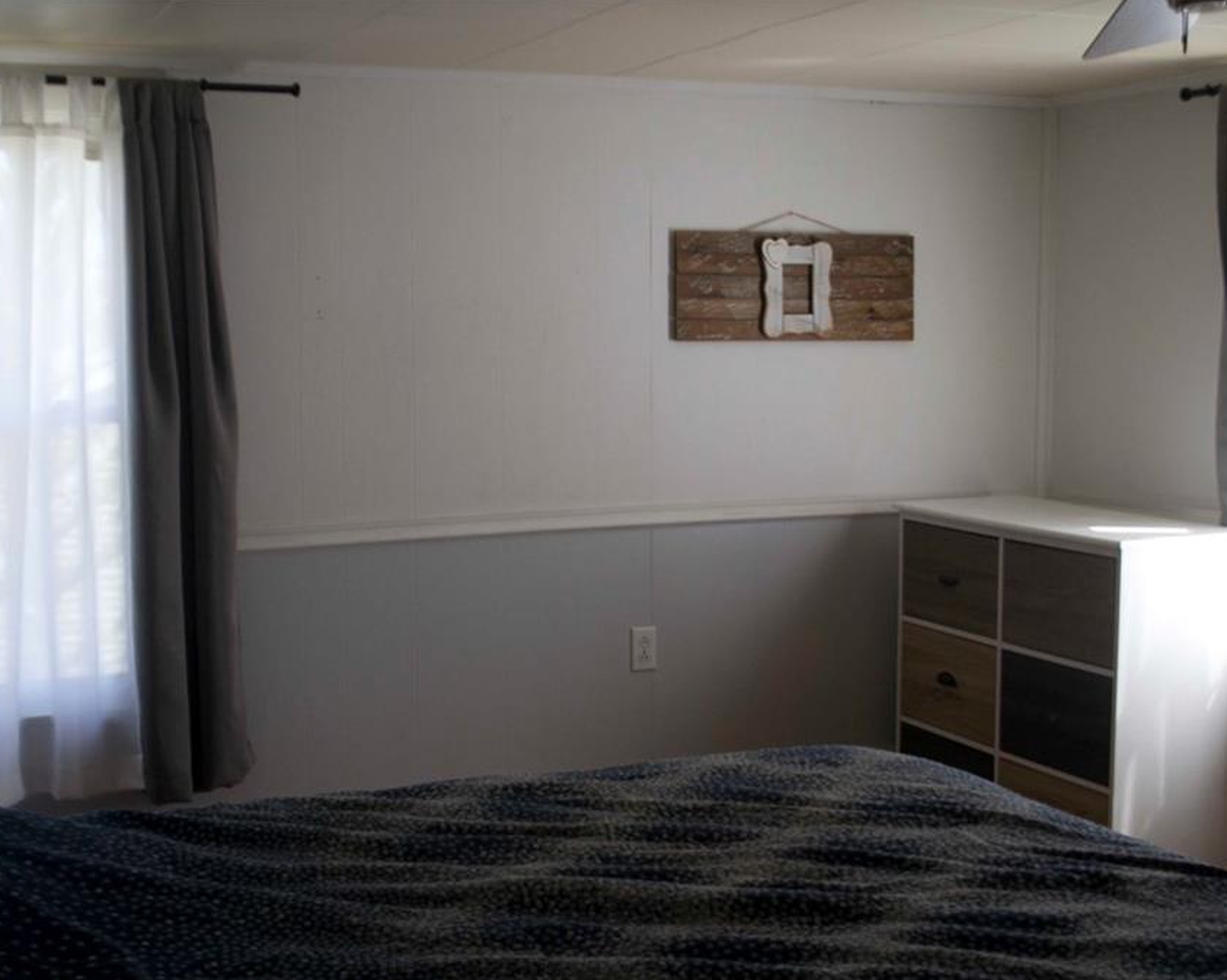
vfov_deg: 30.5
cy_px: 491
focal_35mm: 50
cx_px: 549
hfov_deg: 37.6
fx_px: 1800
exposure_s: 1/80
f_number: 4.5
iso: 400
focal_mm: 29
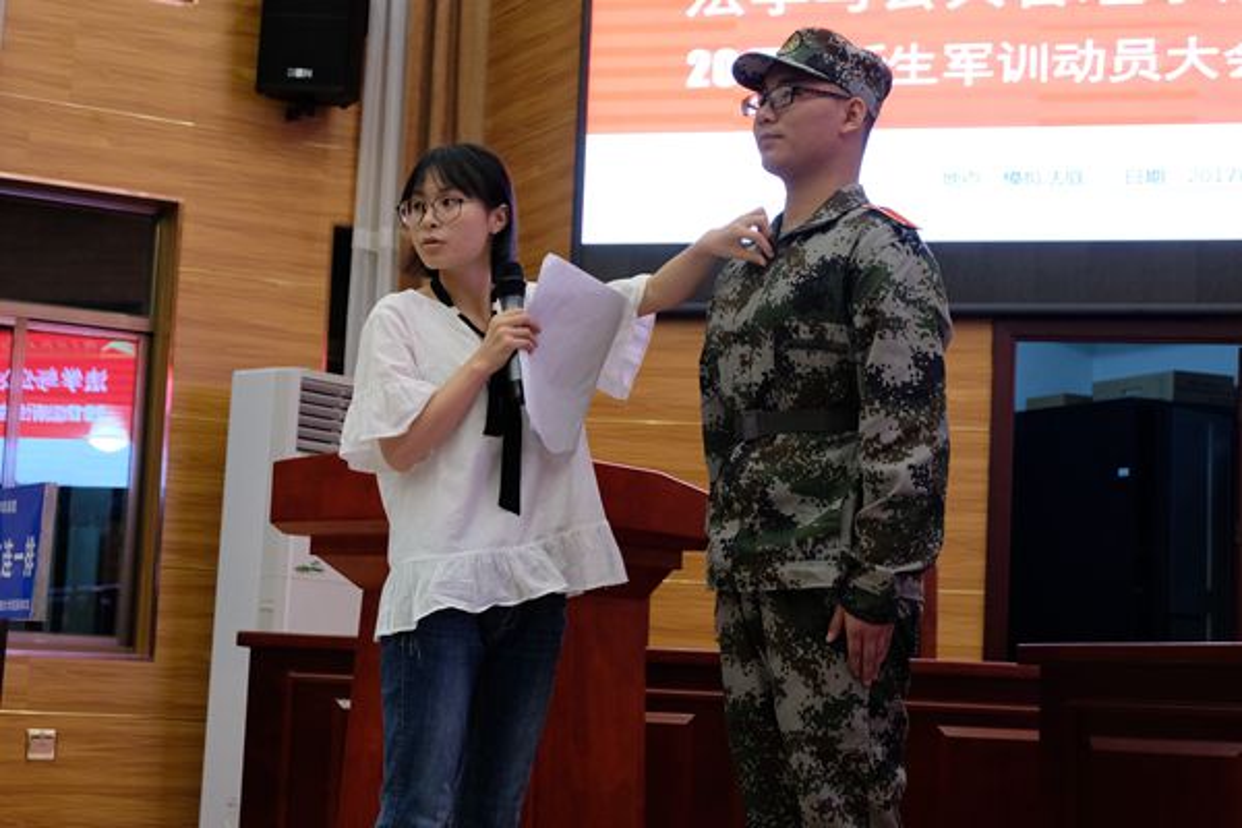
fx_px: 2346
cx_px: 621
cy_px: 414
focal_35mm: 68
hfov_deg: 29.7
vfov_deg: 20.0
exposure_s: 1/60
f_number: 5.6
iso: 2500
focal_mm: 45.2
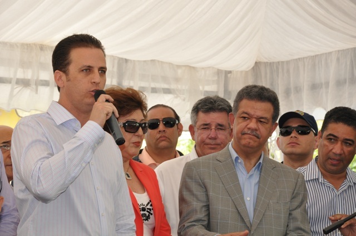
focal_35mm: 158
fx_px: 1556
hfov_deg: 13.1
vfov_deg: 8.7
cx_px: 178
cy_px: 118
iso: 800
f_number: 10
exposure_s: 1/200
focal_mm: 105
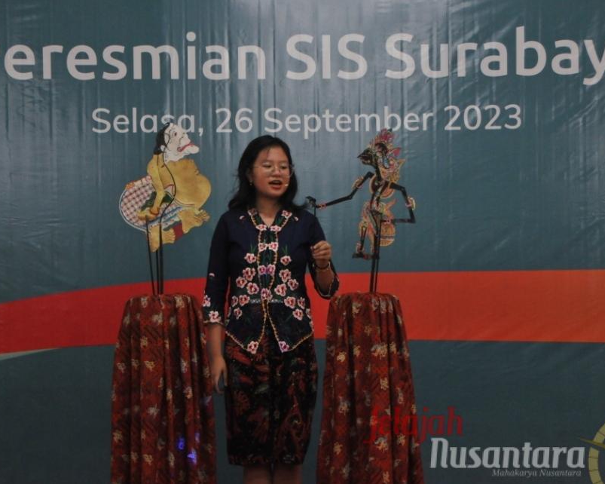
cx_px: 306
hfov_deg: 20.2
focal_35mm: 95
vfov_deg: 16.2
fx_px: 1701
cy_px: 242
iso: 1250
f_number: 6.3
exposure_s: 1/100
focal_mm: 56
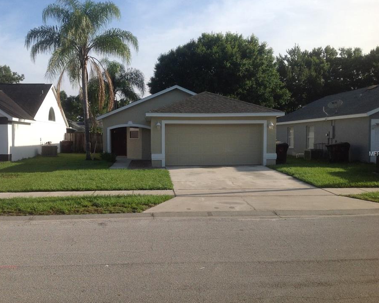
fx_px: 438
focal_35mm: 39
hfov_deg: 46.8
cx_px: 178
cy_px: 154
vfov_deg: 38.2
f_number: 2.4
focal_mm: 4.28
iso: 50
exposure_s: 1/1439
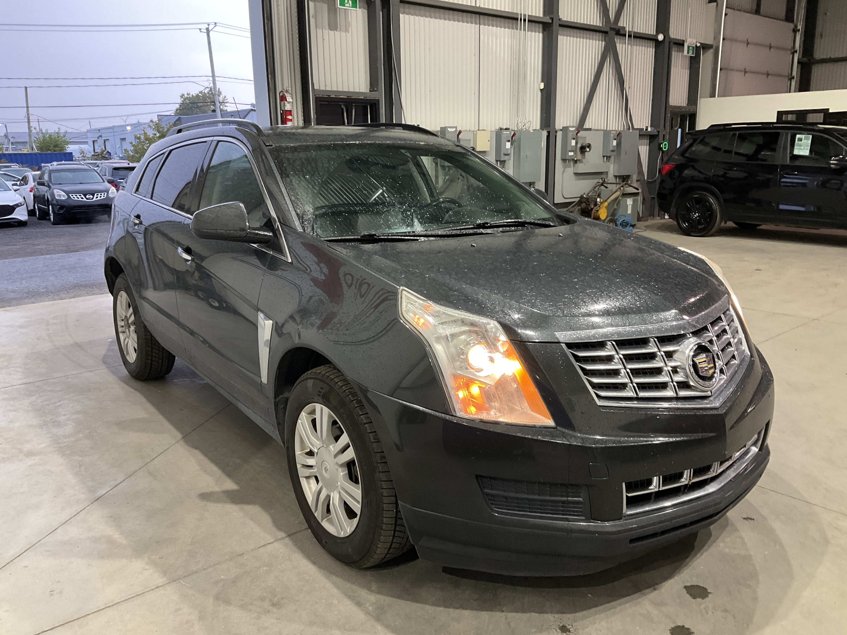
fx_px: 710
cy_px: 318
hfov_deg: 61.7
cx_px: 424
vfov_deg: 48.2
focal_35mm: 29
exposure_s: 1/60
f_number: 1.8
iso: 125
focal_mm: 3
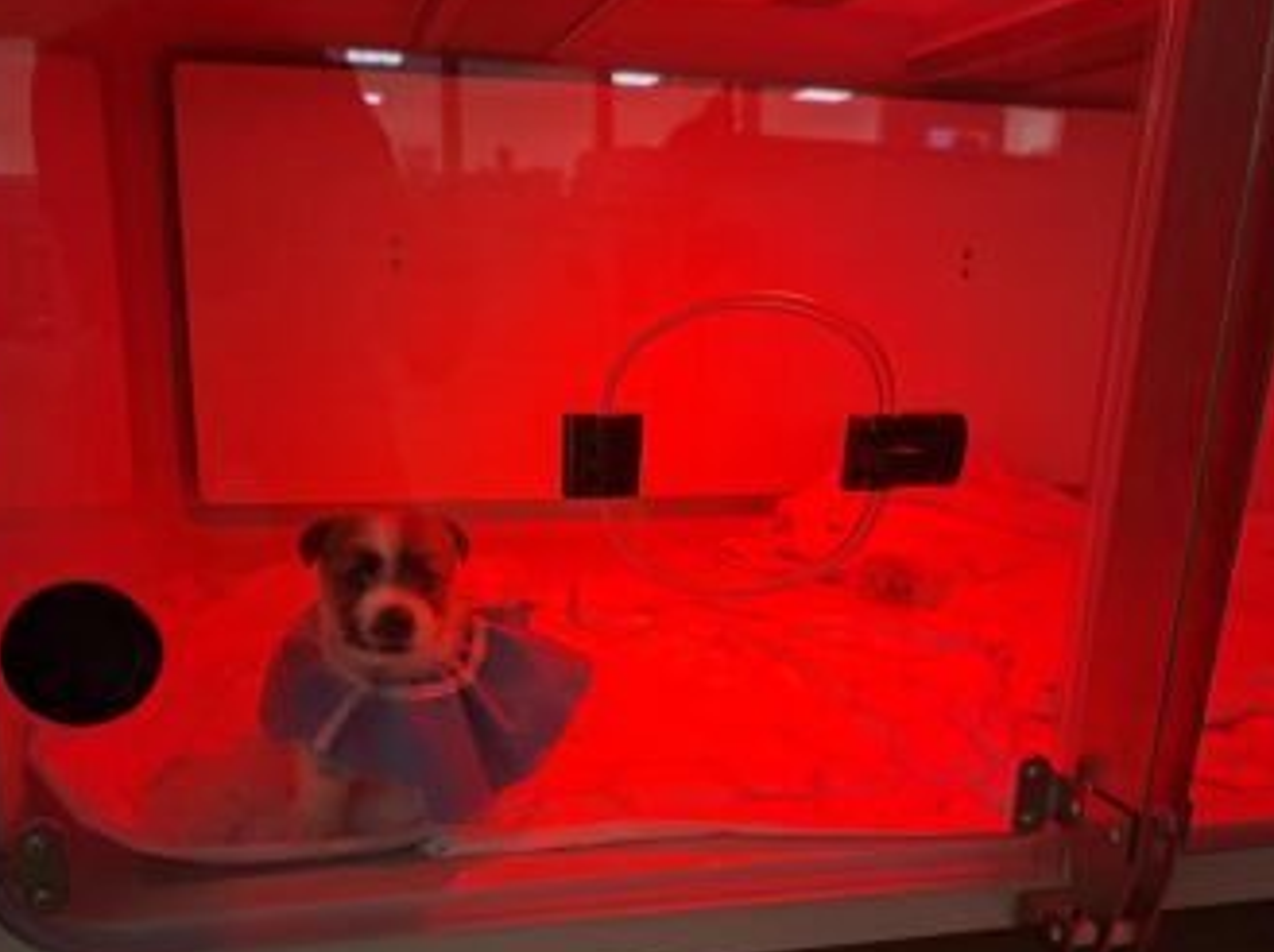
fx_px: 1029
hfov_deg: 63.1
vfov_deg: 49.4
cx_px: 534
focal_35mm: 28
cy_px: 561
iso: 320
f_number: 1.8
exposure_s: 1/33
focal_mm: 5.54
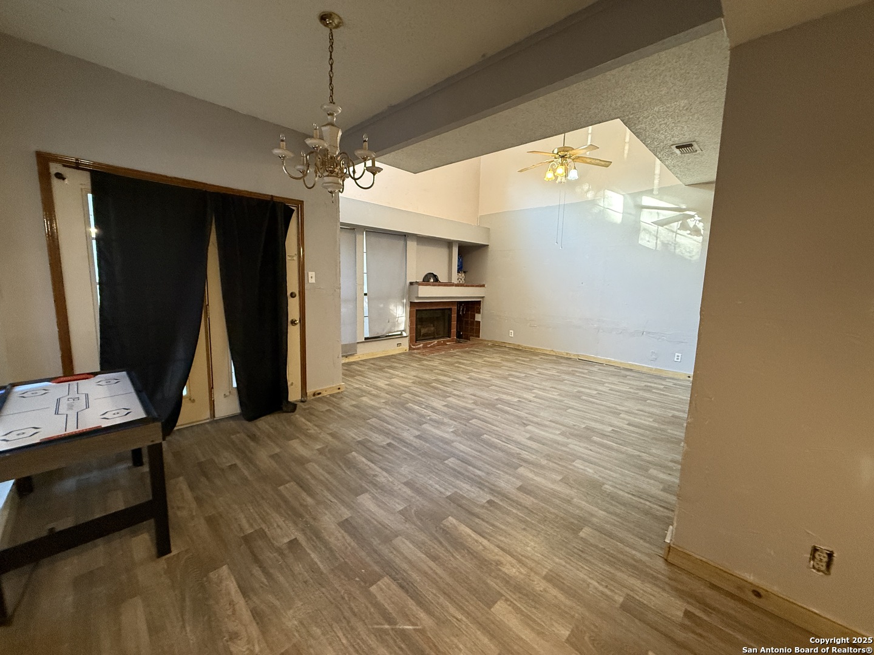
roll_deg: -1.3
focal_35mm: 14
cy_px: 328
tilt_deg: -5.8
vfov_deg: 85.7
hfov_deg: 102.1
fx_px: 353
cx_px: 437
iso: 500
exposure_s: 1/60
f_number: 2.2
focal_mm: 2.22
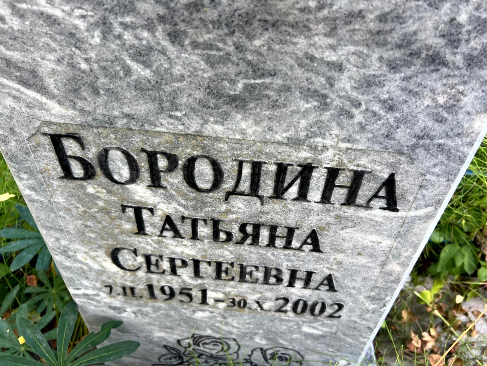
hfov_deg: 67.3
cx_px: 244
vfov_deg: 53.1
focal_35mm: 26
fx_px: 366
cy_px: 183
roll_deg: -2.7
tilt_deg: -42.9
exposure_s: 1/121
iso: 40
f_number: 1.5
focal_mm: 5.7
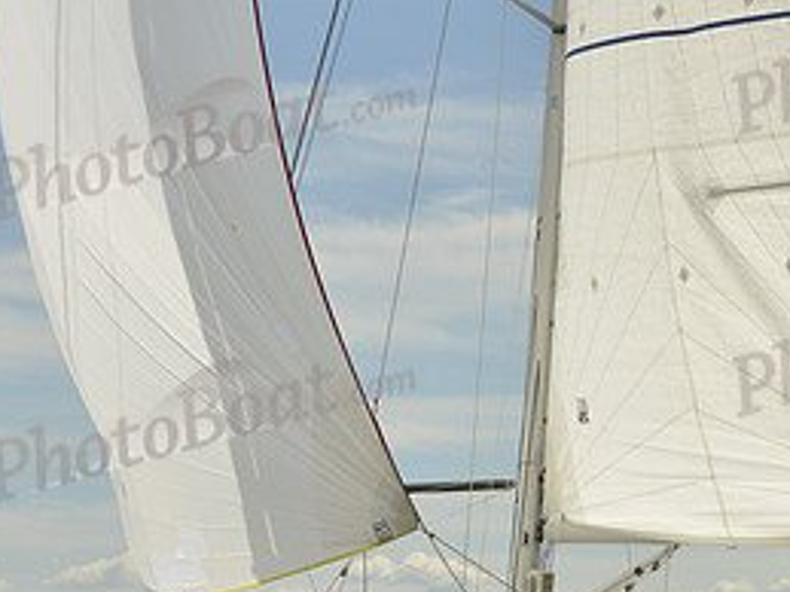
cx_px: 576
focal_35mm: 151
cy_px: 539
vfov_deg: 9.8
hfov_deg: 13.0
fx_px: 3444
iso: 200
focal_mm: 70
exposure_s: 1/1000
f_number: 8
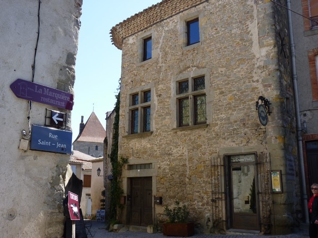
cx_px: 159
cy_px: 119
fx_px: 331
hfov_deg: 51.4
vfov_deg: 39.7
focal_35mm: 36
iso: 80
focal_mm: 6.4
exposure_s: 1/320
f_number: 4
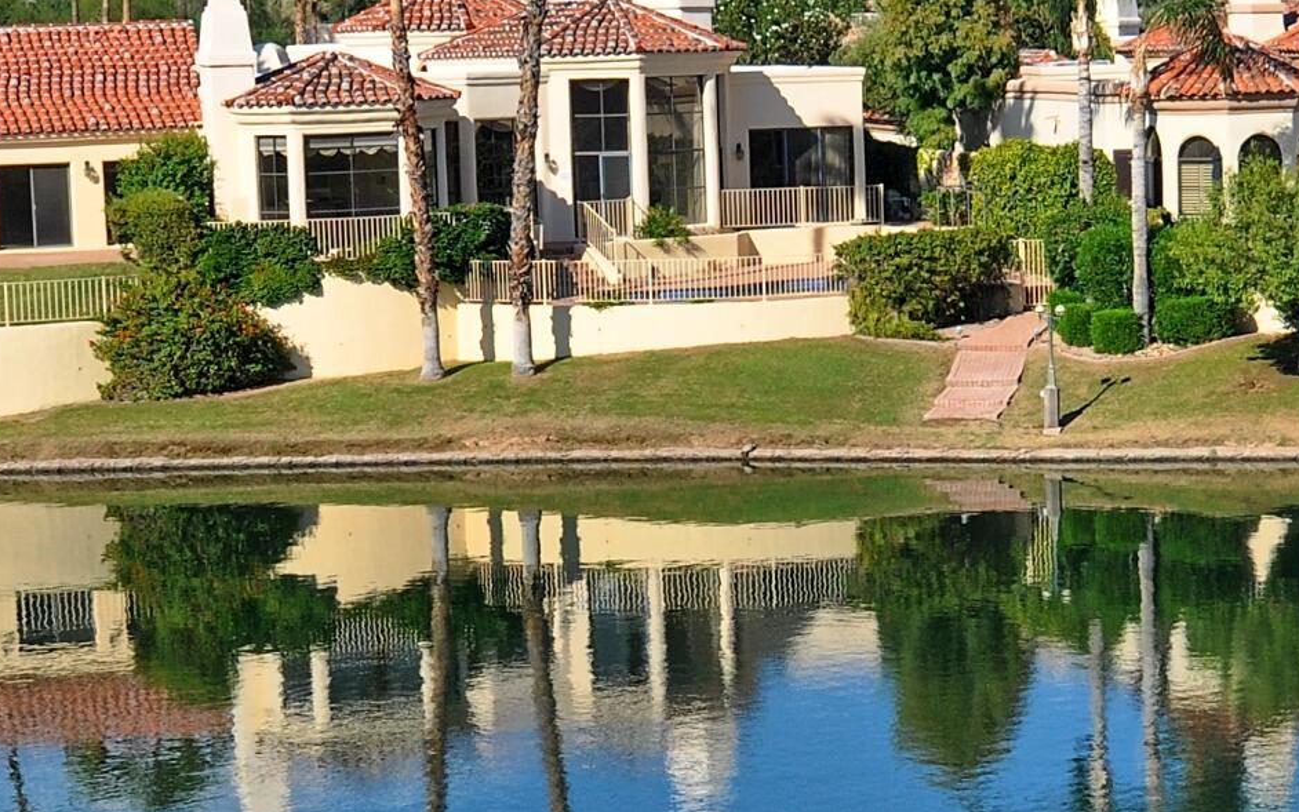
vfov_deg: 12.2
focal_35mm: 107
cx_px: 1000
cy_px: 546
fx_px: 3788
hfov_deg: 19.3
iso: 200
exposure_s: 1/320
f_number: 9
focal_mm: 22
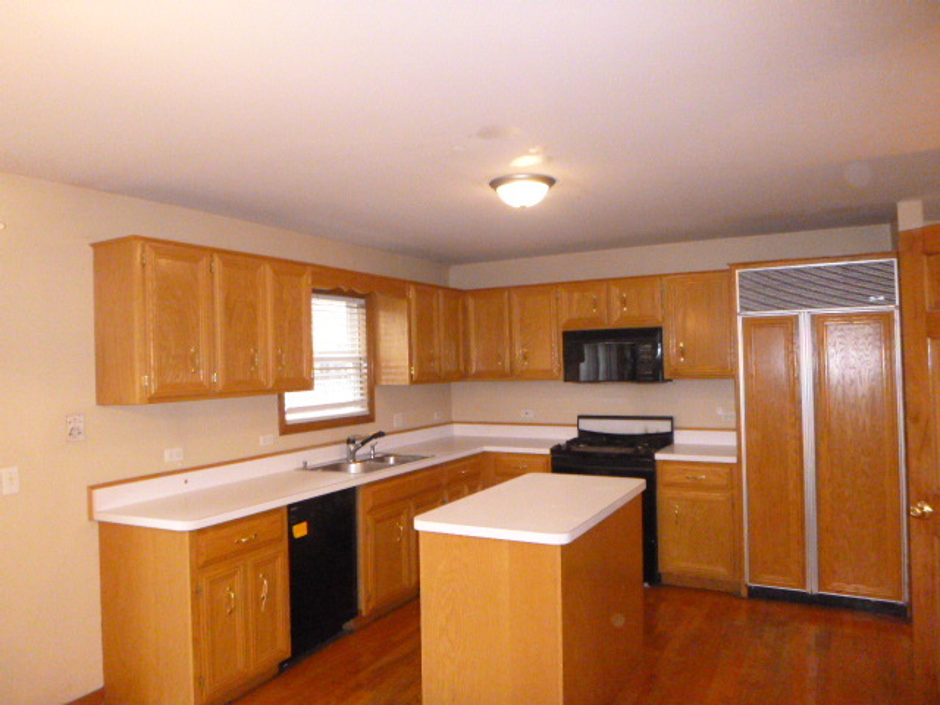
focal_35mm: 25
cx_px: 470
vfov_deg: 54.9
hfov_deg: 69.4
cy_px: 352
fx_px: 679
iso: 1000
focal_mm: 4.5
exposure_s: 1/60
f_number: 3.9
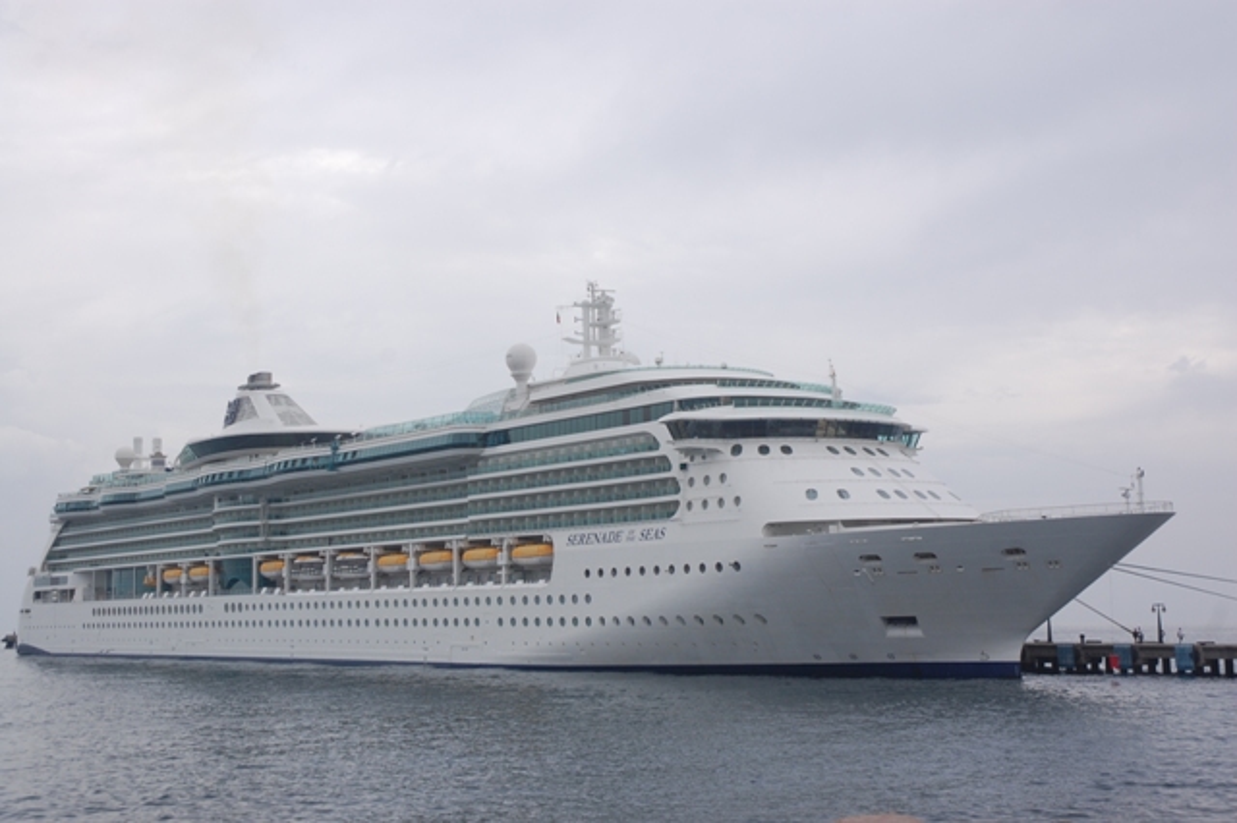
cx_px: 618
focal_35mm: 46
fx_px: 1597
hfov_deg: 42.3
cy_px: 412
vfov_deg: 28.9
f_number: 8
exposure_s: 1/250
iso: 200
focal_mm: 31
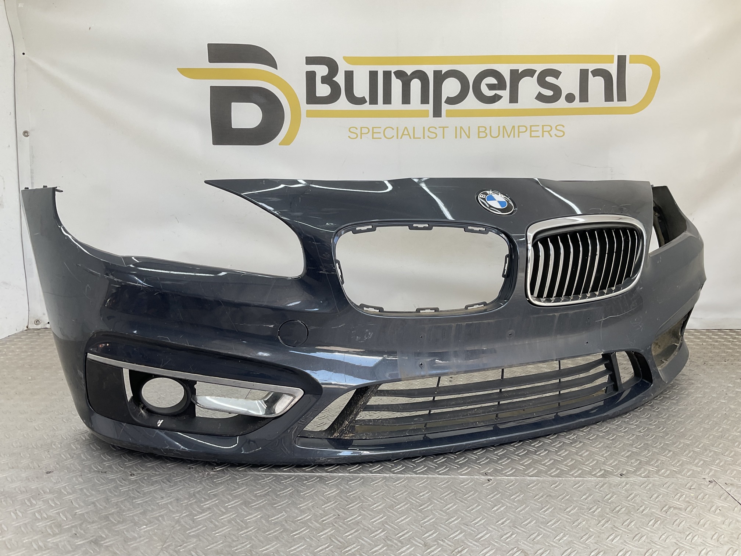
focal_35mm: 29
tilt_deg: -9.9
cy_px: 278
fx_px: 621
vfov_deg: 48.2
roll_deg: -0.2
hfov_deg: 61.7
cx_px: 370
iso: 16
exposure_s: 1/152
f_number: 1.8
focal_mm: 3
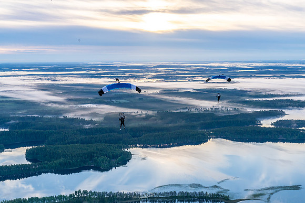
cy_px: 102
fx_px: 416
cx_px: 152
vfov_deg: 27.5
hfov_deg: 40.2
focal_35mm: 49
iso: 1000
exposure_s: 1/2000
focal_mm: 46
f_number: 5
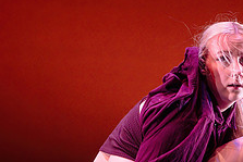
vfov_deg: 4.1
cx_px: 254
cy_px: 176
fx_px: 2276
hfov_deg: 6.1
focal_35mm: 337
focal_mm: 105
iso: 1250
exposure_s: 1/320
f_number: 1.4
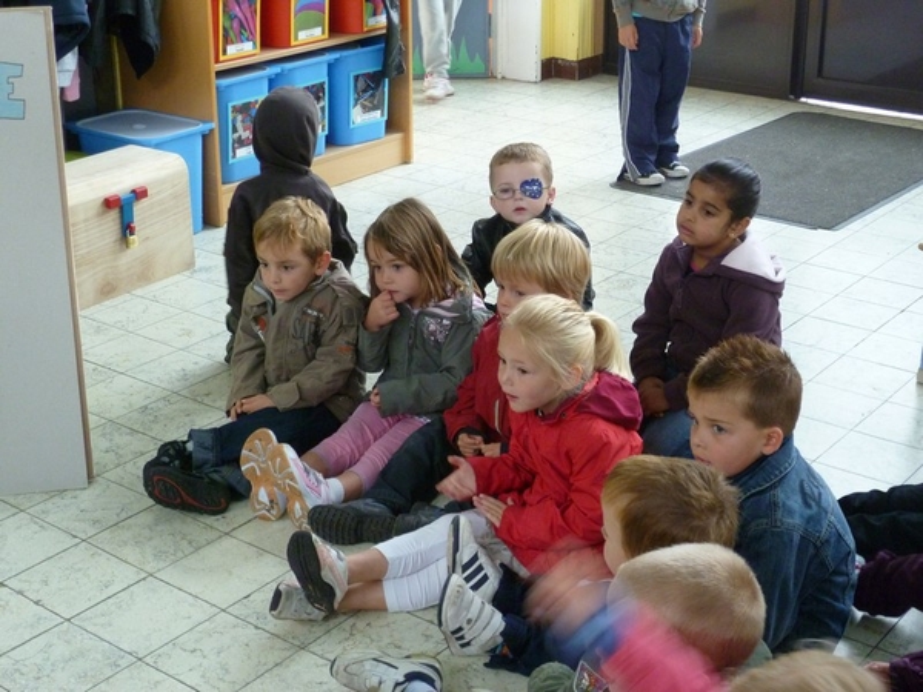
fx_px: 1467
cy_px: 346
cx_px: 462
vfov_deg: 26.6
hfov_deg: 34.9
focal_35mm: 55
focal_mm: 9.8
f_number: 3.8
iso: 400
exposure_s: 1/20
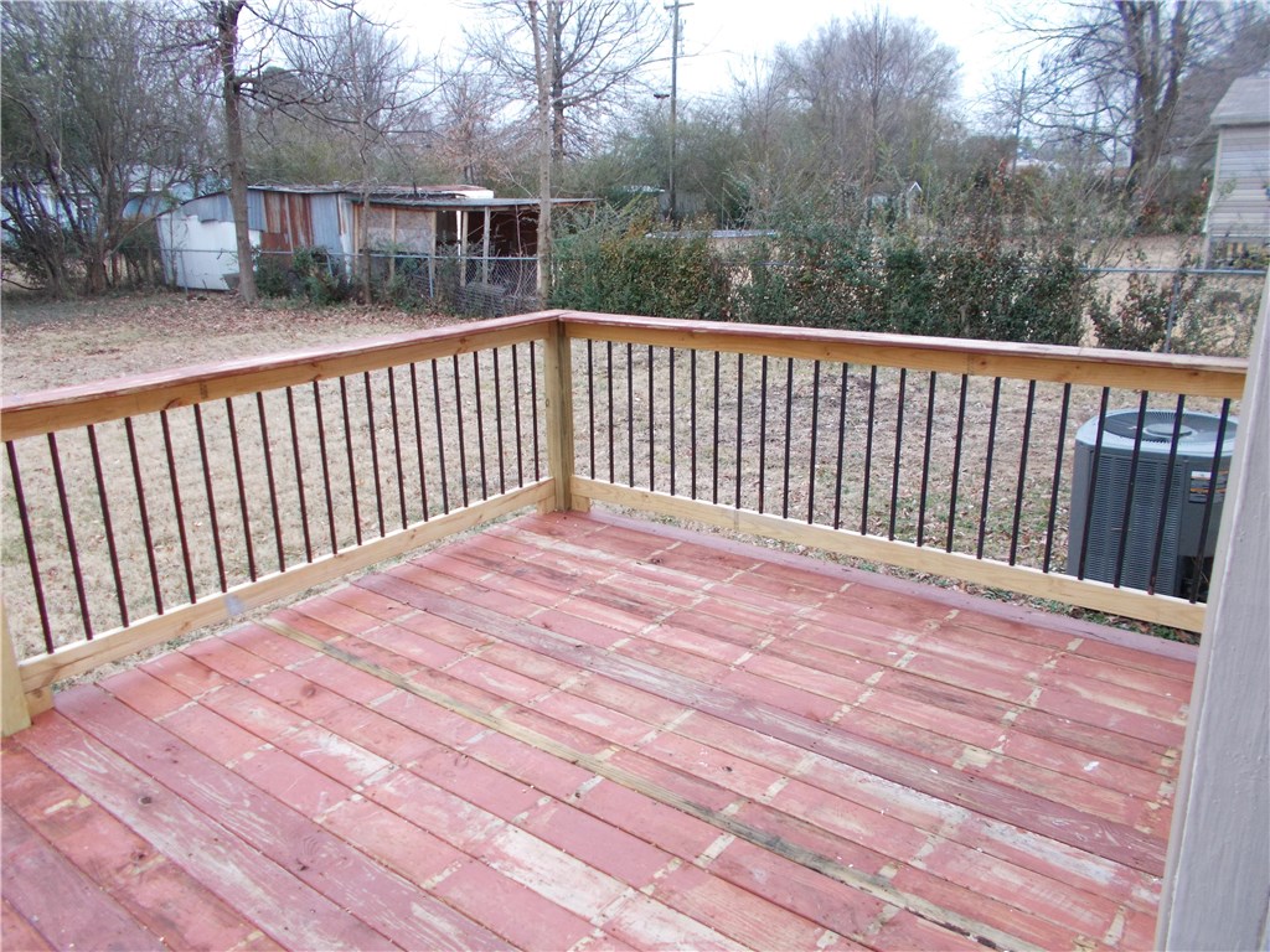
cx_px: 635
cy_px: 476
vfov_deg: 53.1
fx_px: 954
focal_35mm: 26
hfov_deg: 67.3
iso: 180
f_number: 3.2
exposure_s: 1/25
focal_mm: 4.6
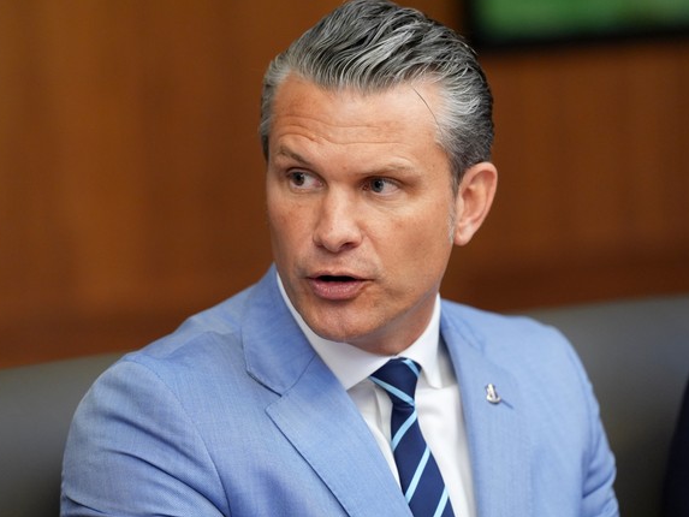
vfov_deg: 4.5
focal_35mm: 327
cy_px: 259
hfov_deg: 6.1
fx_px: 6510
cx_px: 315
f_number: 3.2
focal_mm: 300
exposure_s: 1/320
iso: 2500
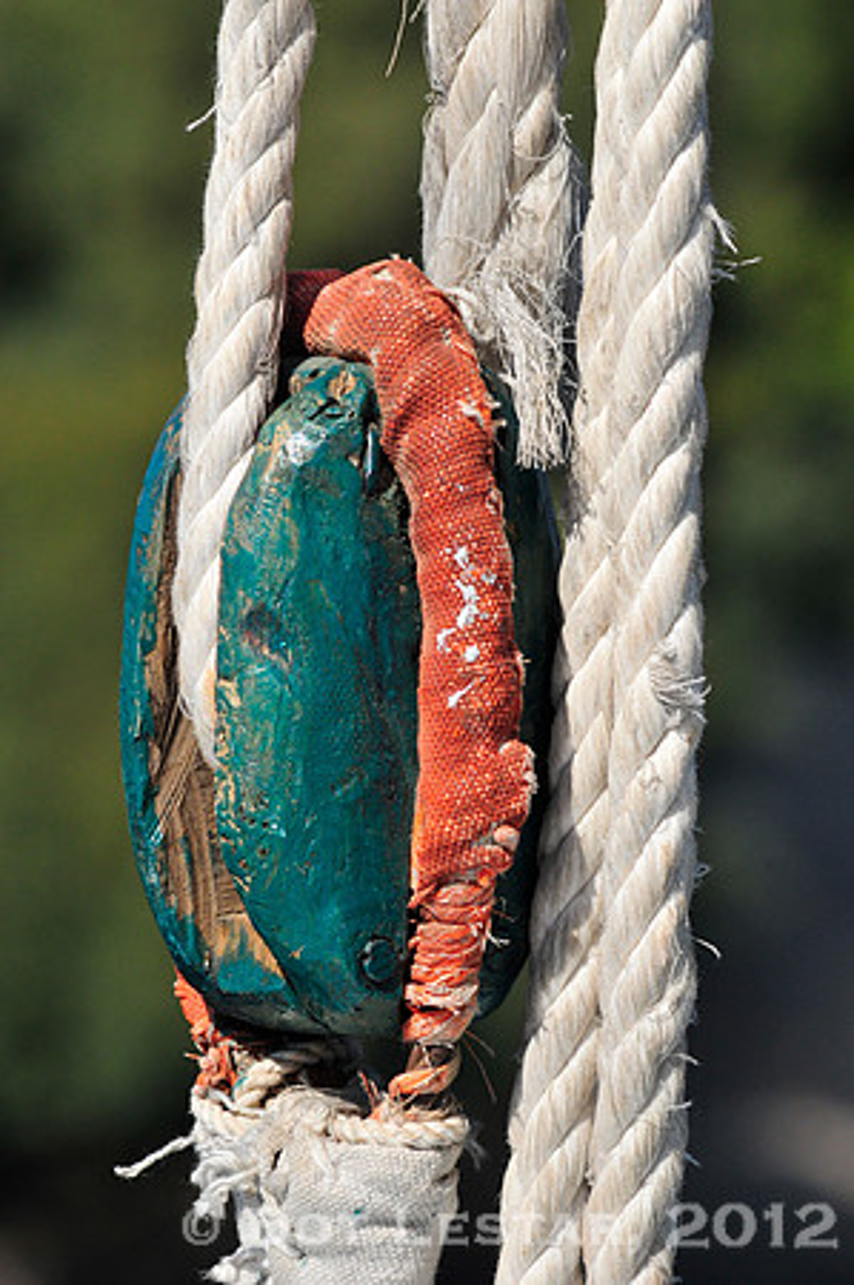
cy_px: 642
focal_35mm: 195
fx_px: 6954
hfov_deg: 7.0
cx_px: 427
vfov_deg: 10.6
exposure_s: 1/800
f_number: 14
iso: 500
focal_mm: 130
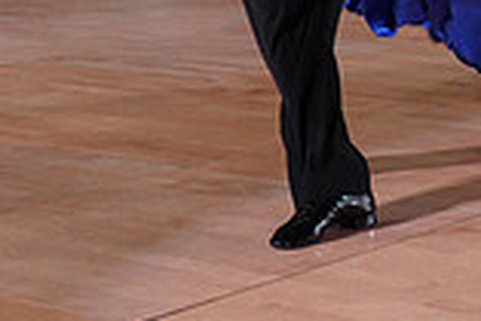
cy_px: -179
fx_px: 1872
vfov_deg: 9.5
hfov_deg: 14.5
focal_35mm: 140
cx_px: 398
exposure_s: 1/160
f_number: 5.6
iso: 1600
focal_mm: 38
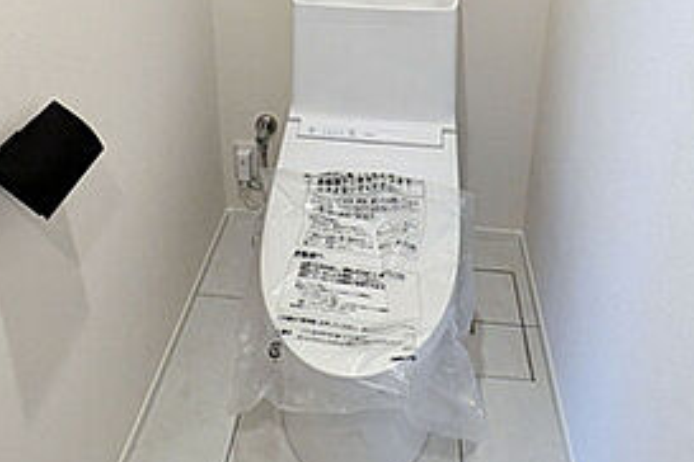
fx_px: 617
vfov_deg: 36.0
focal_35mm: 32
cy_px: -25
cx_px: 336
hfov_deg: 58.7
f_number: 2.2
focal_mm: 1.83
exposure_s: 1/120
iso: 146
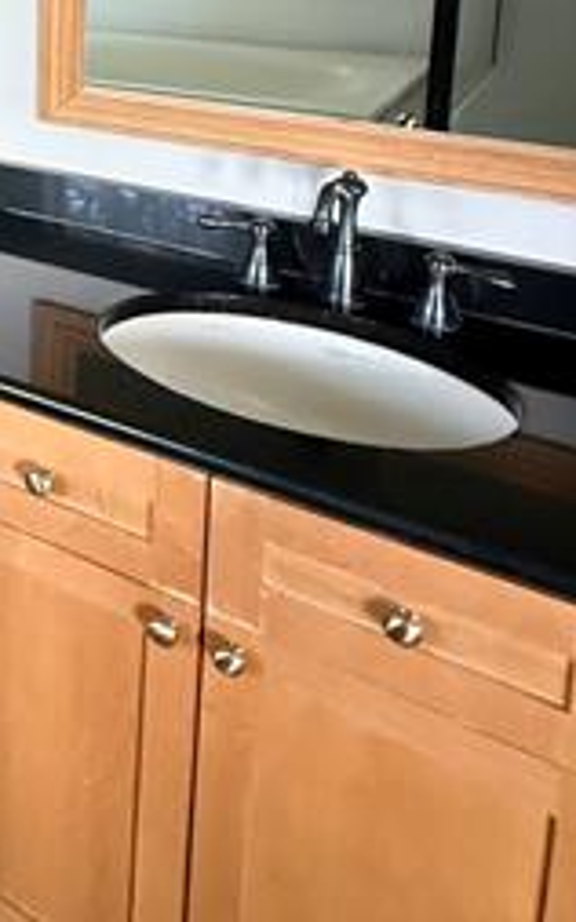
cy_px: 51
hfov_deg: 21.1
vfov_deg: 40.2
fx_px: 1131
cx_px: -412
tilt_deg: -10.9
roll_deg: +2.1
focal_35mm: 45
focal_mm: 2.22
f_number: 2.2
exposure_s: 1/38
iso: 1600
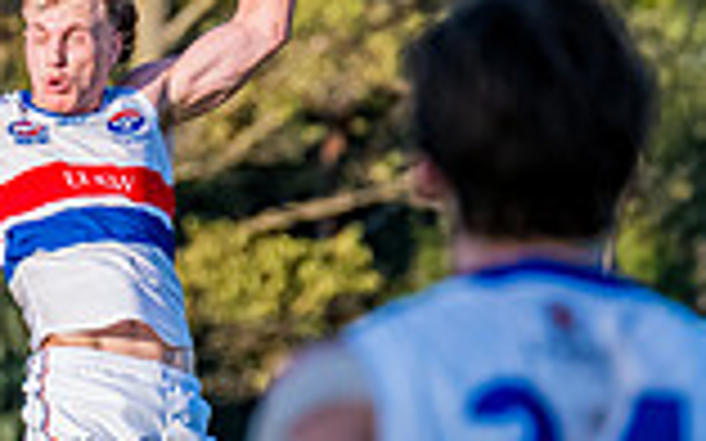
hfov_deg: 1.8
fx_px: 22850
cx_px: -567
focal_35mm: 1188
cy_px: 385
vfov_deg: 1.1
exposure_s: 1/1600
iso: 800
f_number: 8
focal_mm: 310
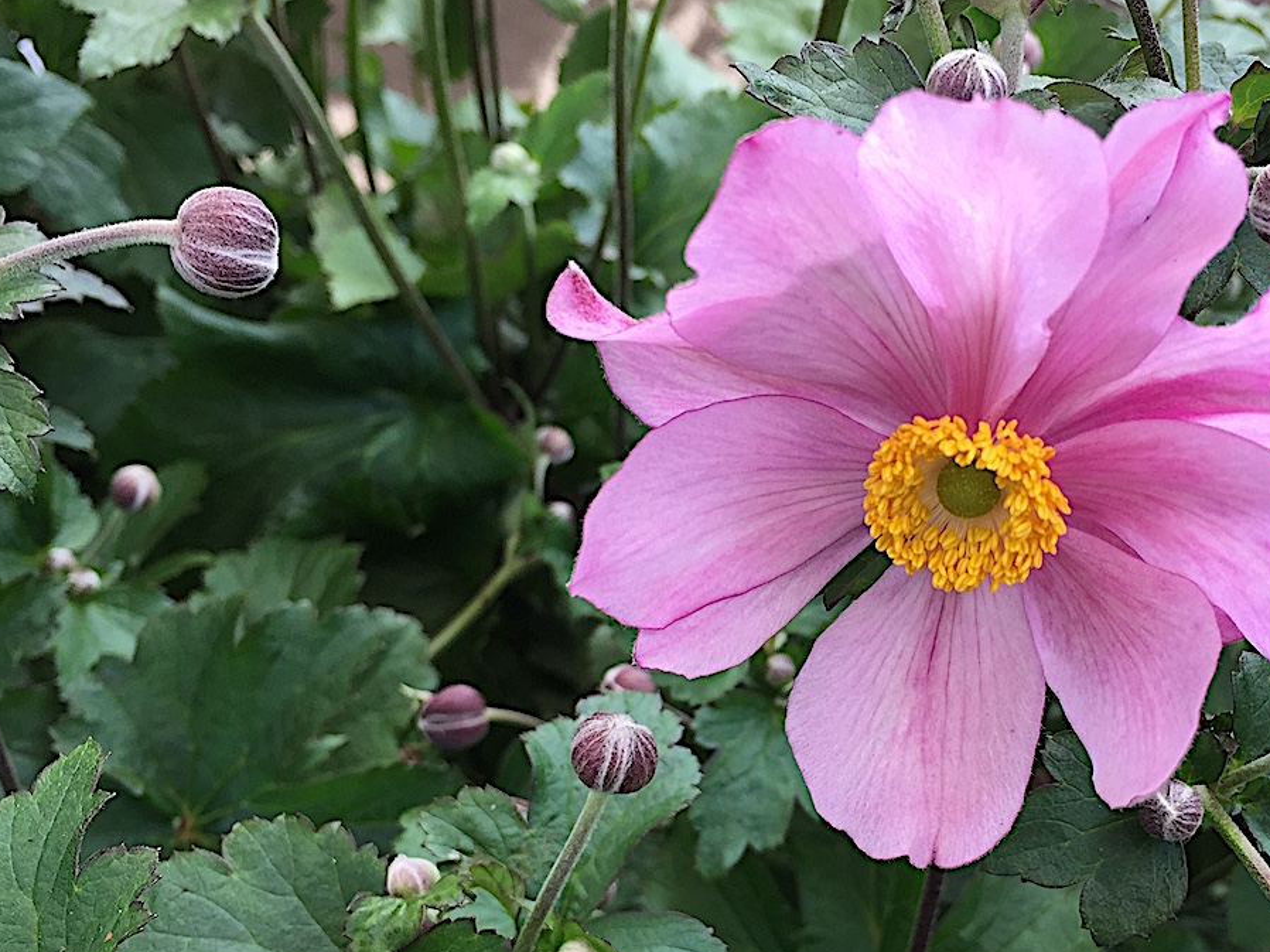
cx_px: 783
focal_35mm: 42
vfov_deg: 34.2
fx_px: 1540
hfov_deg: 44.5
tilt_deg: -57.6
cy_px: 595
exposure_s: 1/100
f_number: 2.2
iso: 32
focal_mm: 4.15
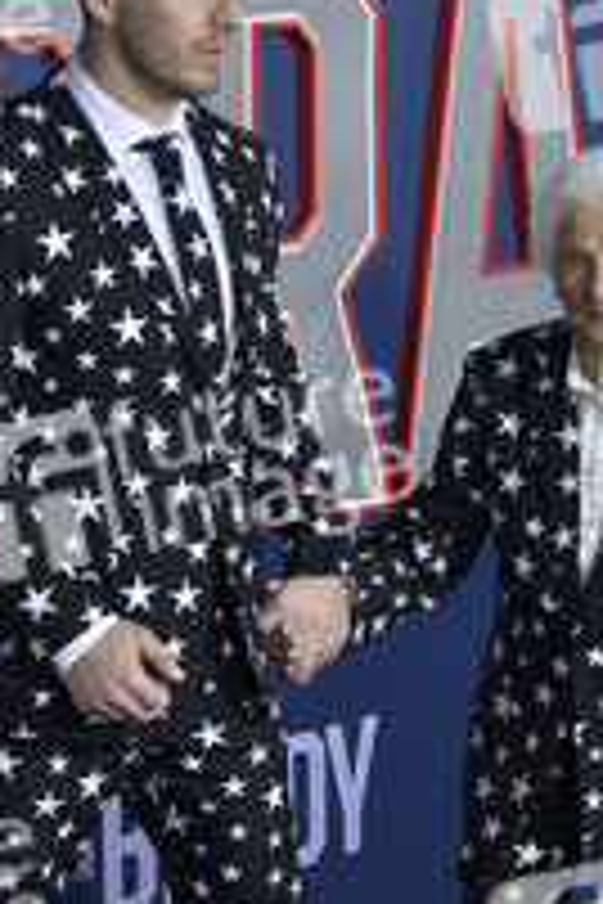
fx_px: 3492
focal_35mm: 139
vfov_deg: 14.7
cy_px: 702
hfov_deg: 9.9
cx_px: 313
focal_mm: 70
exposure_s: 1/320
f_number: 6.3
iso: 2000
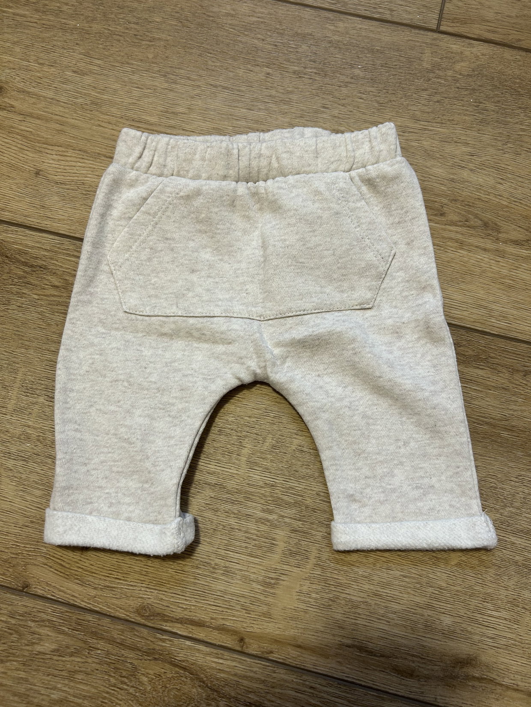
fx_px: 532
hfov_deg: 53.1
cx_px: 266
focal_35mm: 26
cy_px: 354
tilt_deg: -77.6
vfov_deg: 67.3
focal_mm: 5.7
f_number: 1.5
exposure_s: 1/50
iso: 100
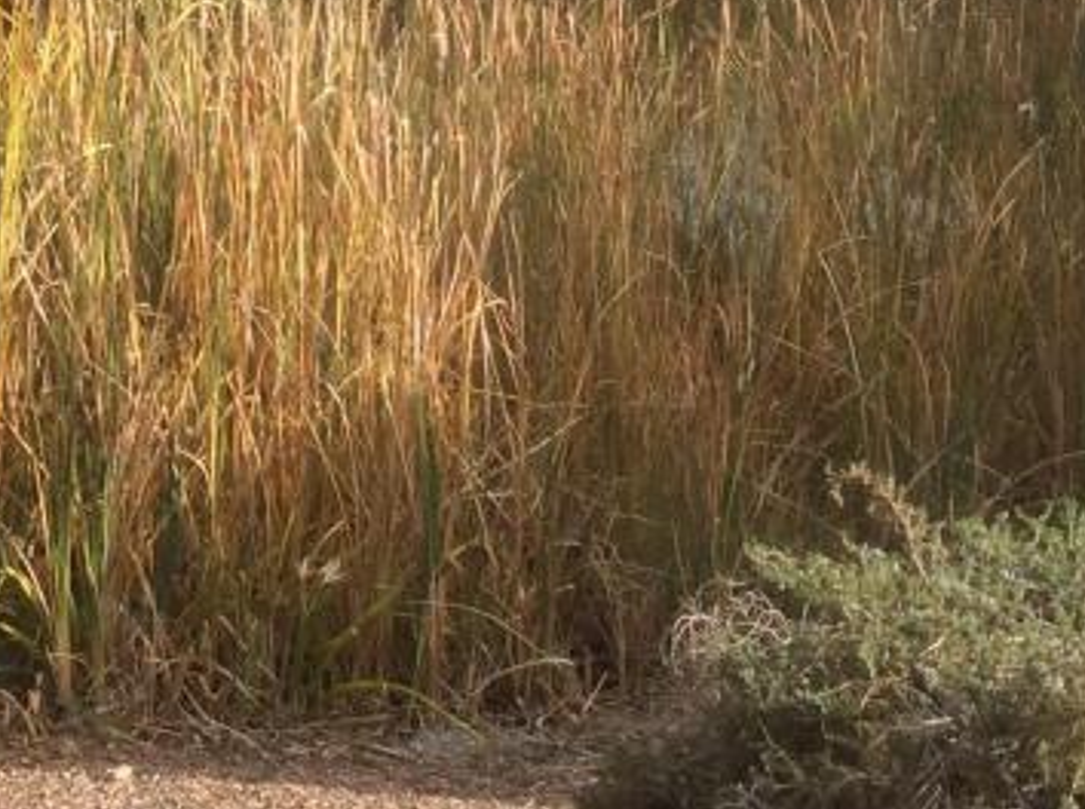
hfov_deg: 20.6
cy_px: -70
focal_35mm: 93
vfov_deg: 15.4
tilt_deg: -11.7
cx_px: 64
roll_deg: -2.4
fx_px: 2909
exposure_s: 1/1079
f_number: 2.4
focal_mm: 3.3
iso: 32
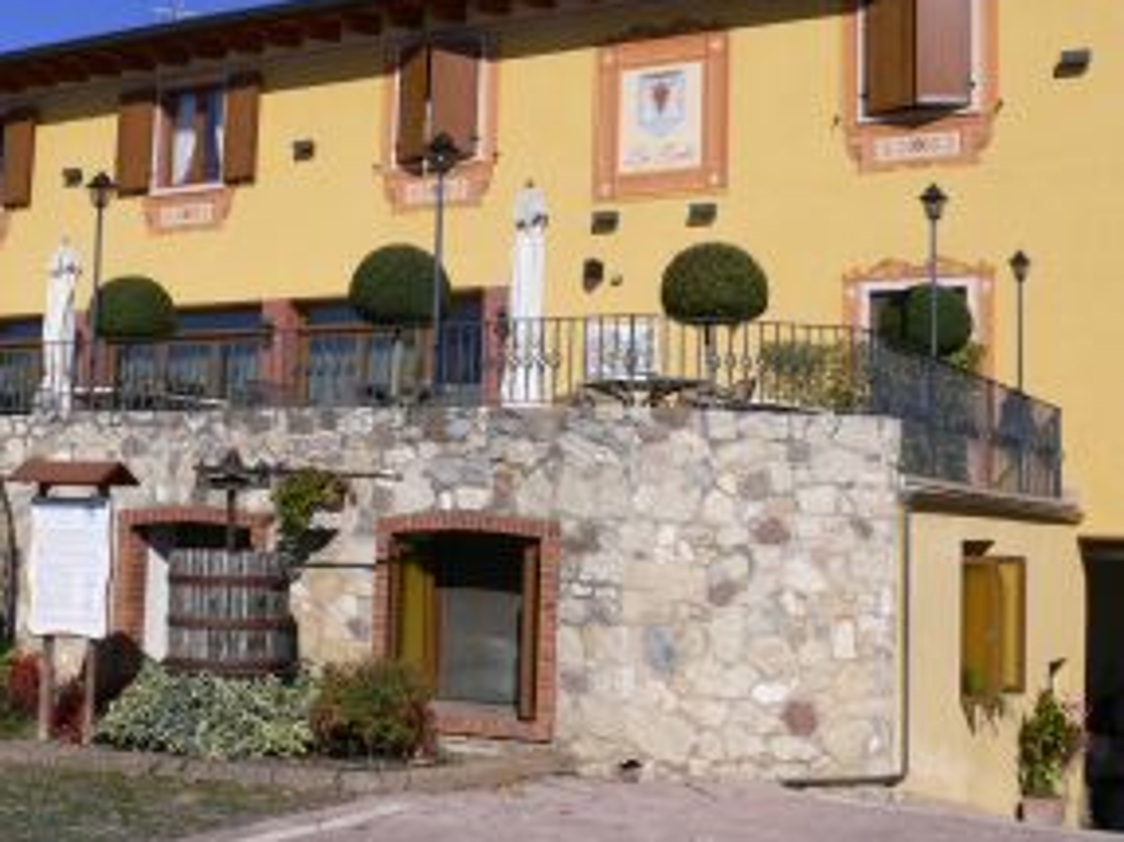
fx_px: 1623
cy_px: 388
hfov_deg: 38.2
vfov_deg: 29.1
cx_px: 556
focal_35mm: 50
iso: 80
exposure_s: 1/500
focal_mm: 6.8
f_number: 6.1
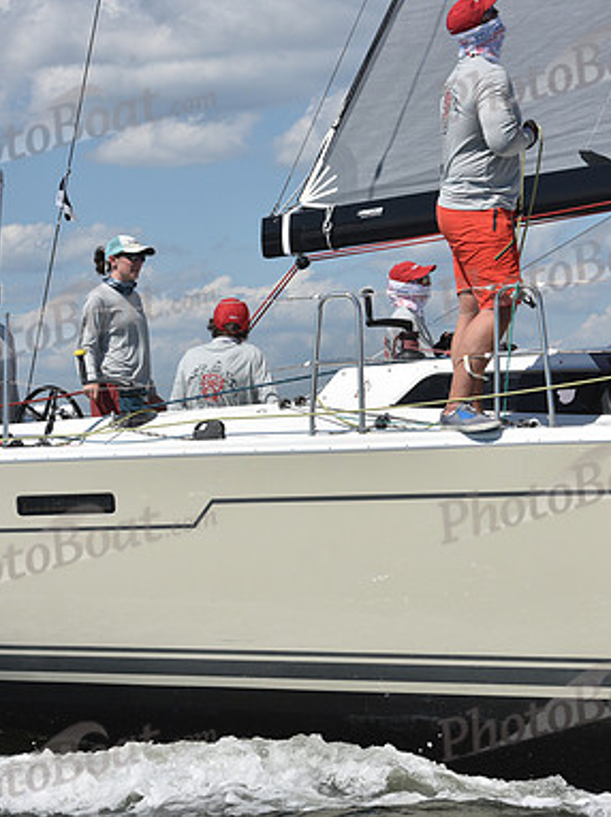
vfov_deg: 17.3
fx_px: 2686
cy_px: 407
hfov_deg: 13.0
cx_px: 329
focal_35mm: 114
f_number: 11
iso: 320
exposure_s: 1/1250
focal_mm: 78
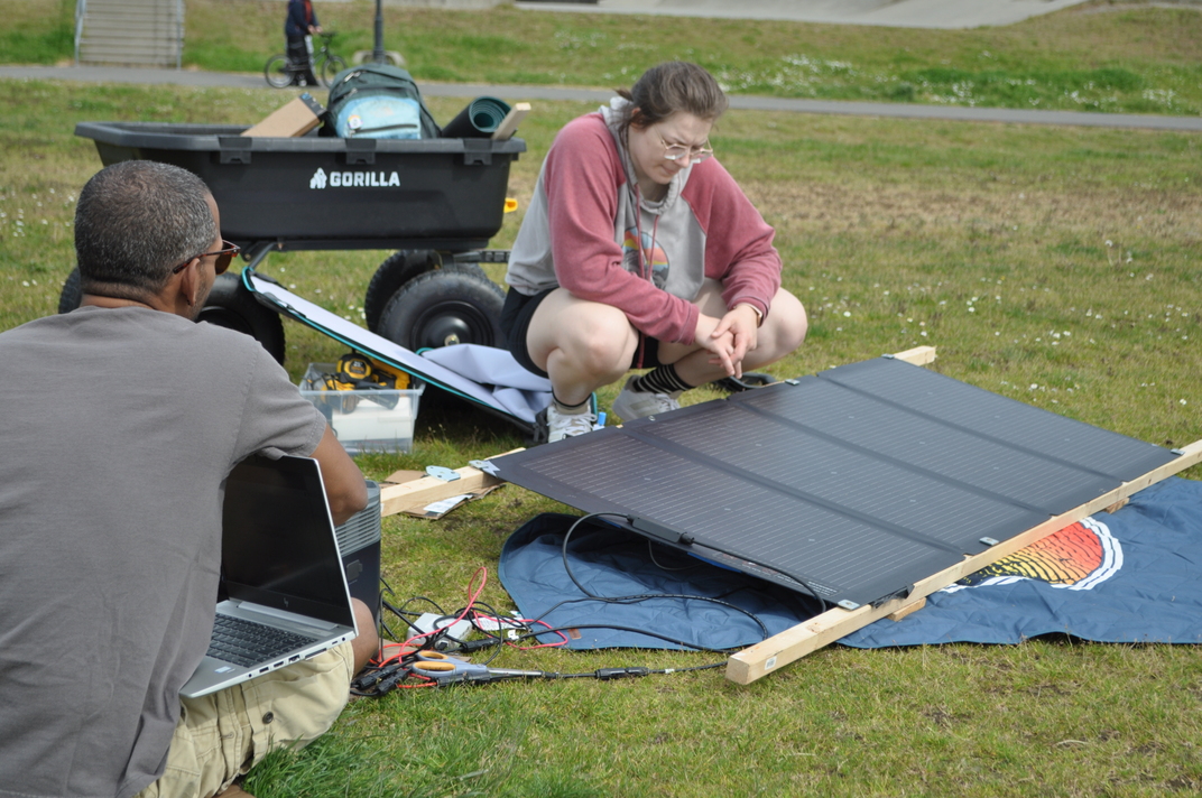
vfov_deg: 22.6
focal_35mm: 60
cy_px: 399
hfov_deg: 33.4
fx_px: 2001
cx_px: 601
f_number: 5.3
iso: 200
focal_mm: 40
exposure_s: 1/750
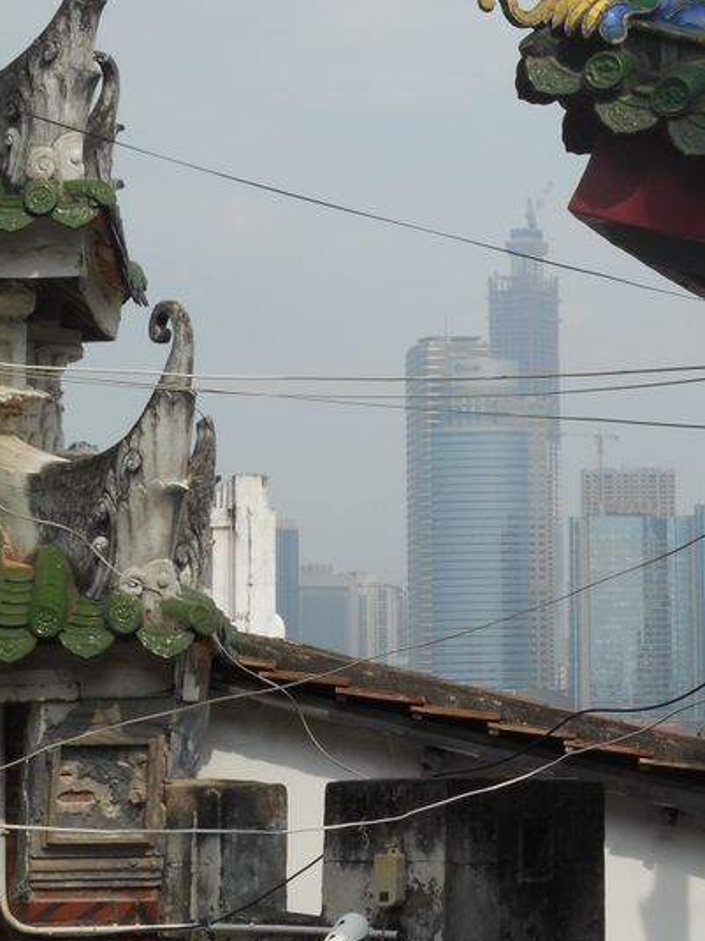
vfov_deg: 13.6
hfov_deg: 10.2
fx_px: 3912
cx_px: 652
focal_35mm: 144
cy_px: 197
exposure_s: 1/500
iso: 80
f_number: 5.5
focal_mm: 13.8
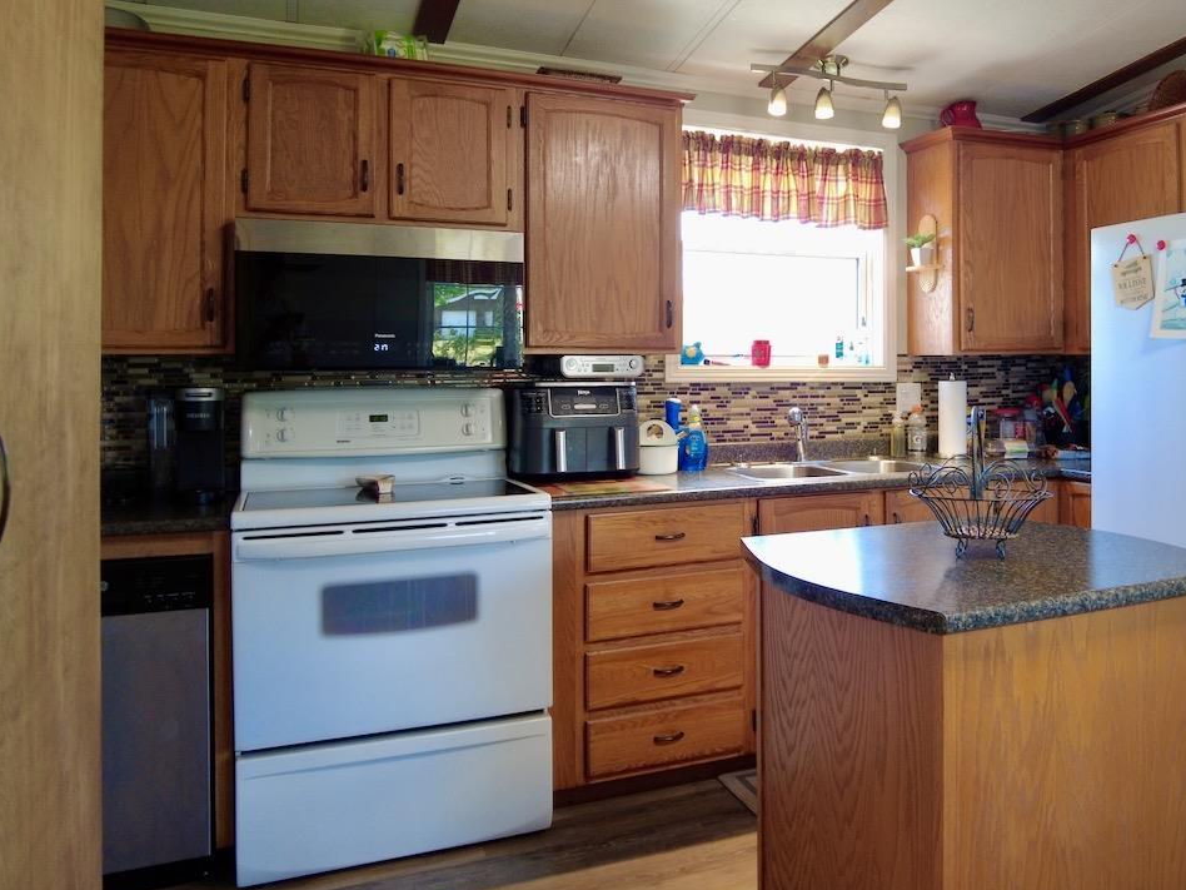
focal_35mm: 27
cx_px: 756
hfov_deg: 64.2
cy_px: 340
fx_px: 925
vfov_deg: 50.9
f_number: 1.8
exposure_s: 1/15
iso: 100
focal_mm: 4.4
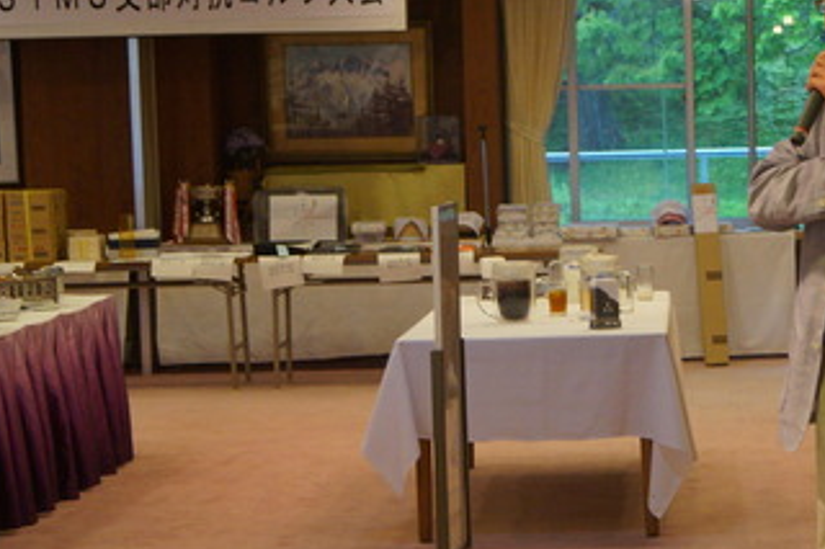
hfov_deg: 19.2
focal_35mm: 105
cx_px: 722
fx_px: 2405
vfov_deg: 13.0
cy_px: 318
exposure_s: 1/60
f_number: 5
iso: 1250
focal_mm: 35
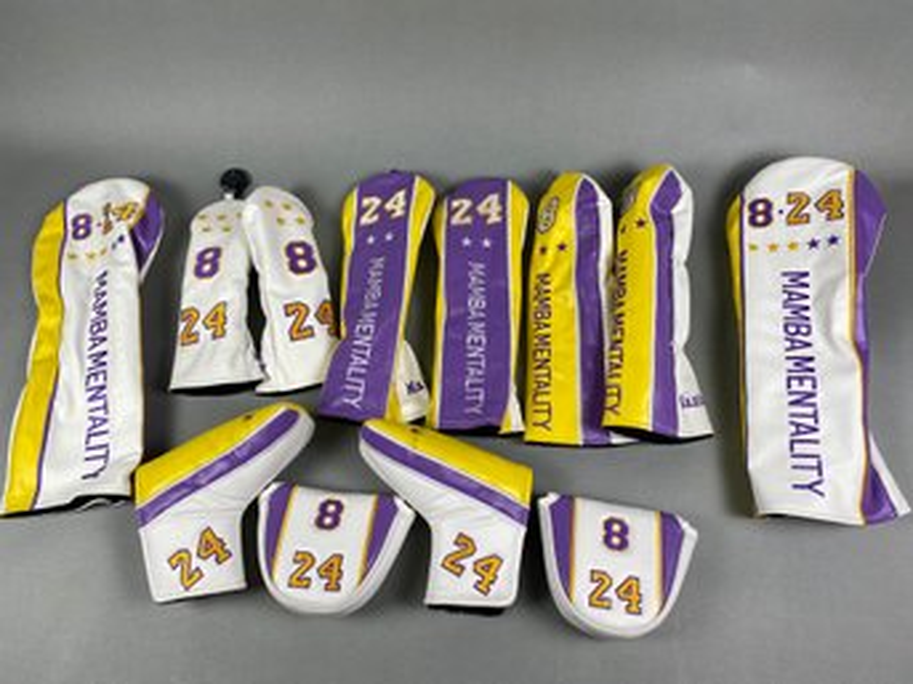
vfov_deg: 53.0
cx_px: 456
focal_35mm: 26
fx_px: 686
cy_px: 342
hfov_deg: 67.3
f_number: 1.8
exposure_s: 1/120
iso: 40
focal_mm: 4.25
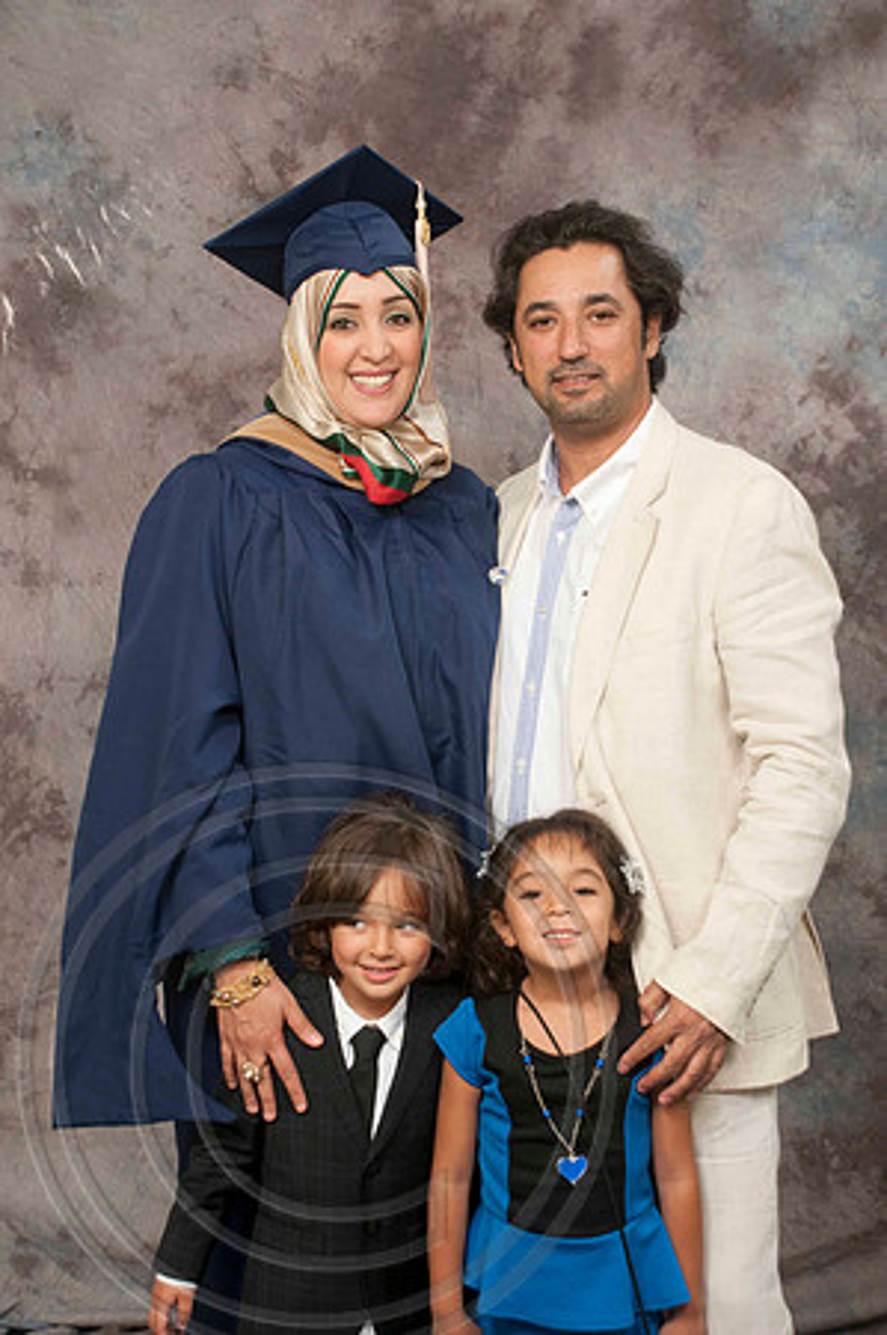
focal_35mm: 66
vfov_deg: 30.5
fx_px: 2445
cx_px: 444
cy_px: 668
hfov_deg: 20.6
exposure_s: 1/100
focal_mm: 44
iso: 250
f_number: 5.6
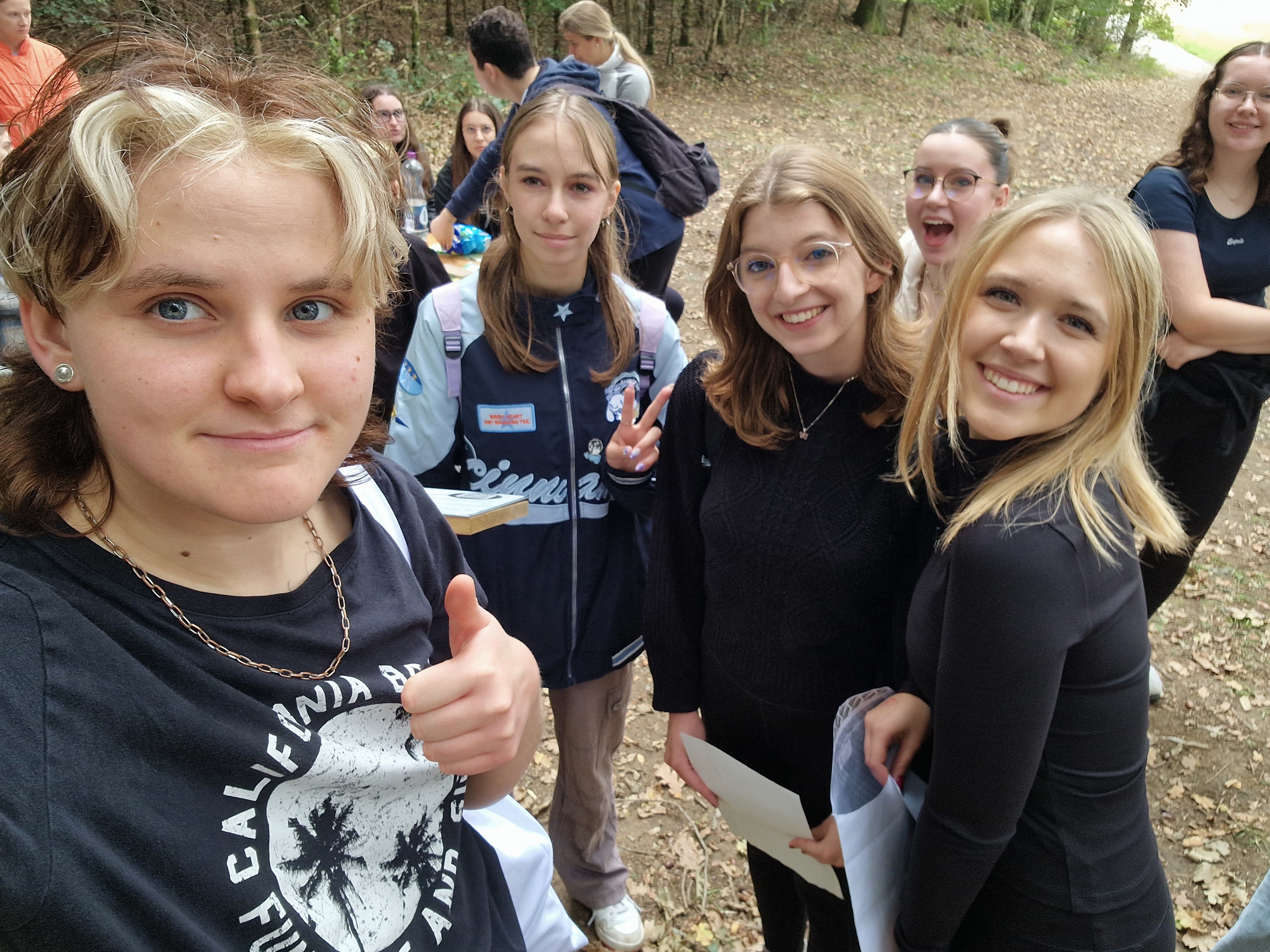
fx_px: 917
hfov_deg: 69.4
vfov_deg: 54.9
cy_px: 476
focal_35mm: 25
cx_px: 635
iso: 100
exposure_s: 1/100
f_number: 2.2
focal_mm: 3.8
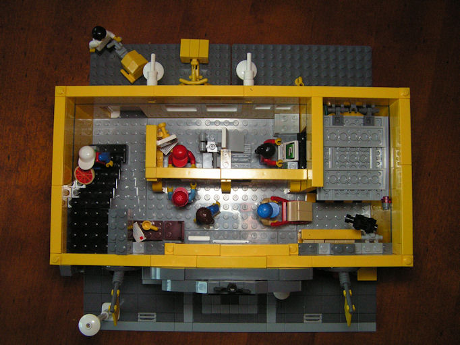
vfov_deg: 37.7
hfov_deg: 49.0
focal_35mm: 38
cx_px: 230
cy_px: 172
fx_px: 505
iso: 200
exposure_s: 1/40
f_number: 2.8
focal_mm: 6.3
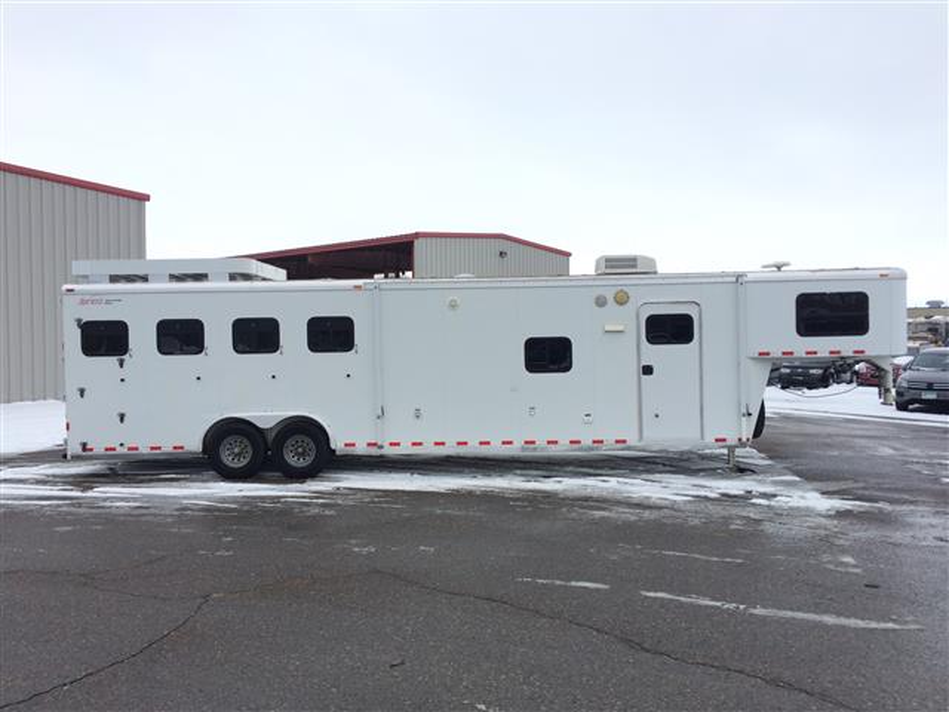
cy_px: 356
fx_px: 795
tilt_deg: -4.5
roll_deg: +0.3
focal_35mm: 29
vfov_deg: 48.2
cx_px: 474
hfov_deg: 61.7
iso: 32
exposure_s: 1/283
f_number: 2.2
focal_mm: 4.15
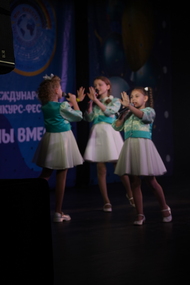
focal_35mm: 119
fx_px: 942
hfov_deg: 11.5
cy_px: 142
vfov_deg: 17.2
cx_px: 95
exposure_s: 1/400
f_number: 5
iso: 1600
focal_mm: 119
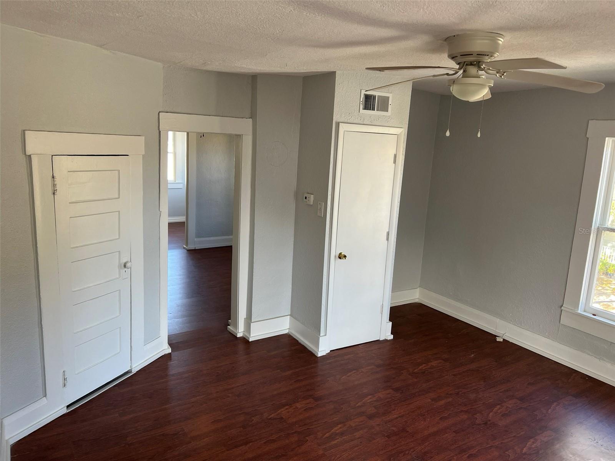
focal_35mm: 26
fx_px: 462
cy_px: 230
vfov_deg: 53.1
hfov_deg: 67.3
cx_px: 308
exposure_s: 1/121
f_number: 1.5
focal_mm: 5.7
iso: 64
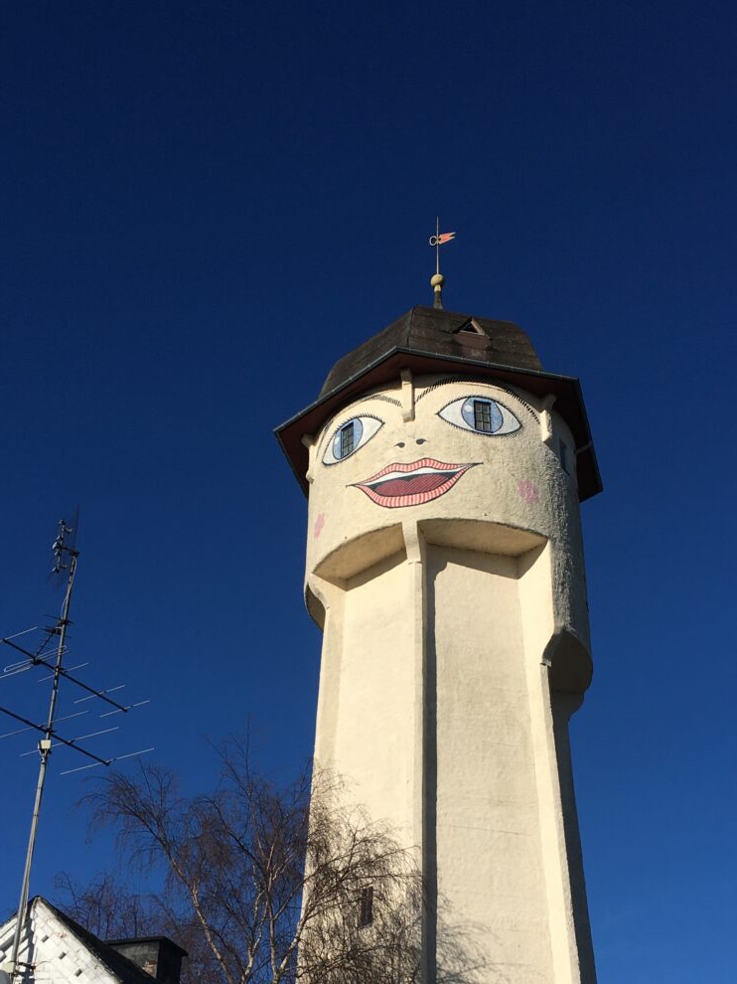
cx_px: 371
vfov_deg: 41.6
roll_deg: +0.7
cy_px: 654
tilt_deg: +30.0
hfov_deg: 32.2
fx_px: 1278
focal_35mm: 45
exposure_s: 1/3344
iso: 25
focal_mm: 4.15
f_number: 2.2
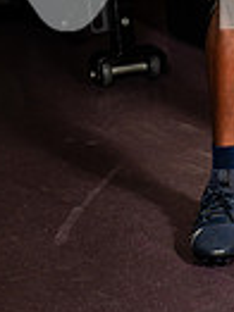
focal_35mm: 159
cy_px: -210
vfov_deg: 11.7
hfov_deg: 9.2
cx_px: 306
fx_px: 1435
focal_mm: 48
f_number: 5.6
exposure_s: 1/250
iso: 500
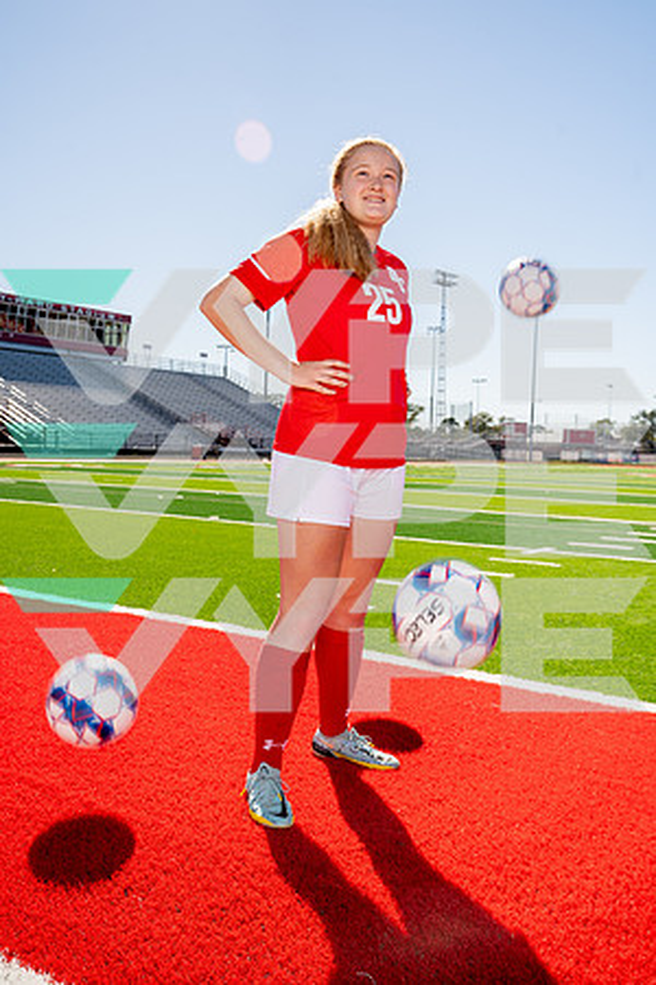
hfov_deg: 38.9
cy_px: 492
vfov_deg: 55.8
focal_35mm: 34
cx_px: 328
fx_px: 929
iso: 100
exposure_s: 1/250
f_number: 7.1
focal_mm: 34
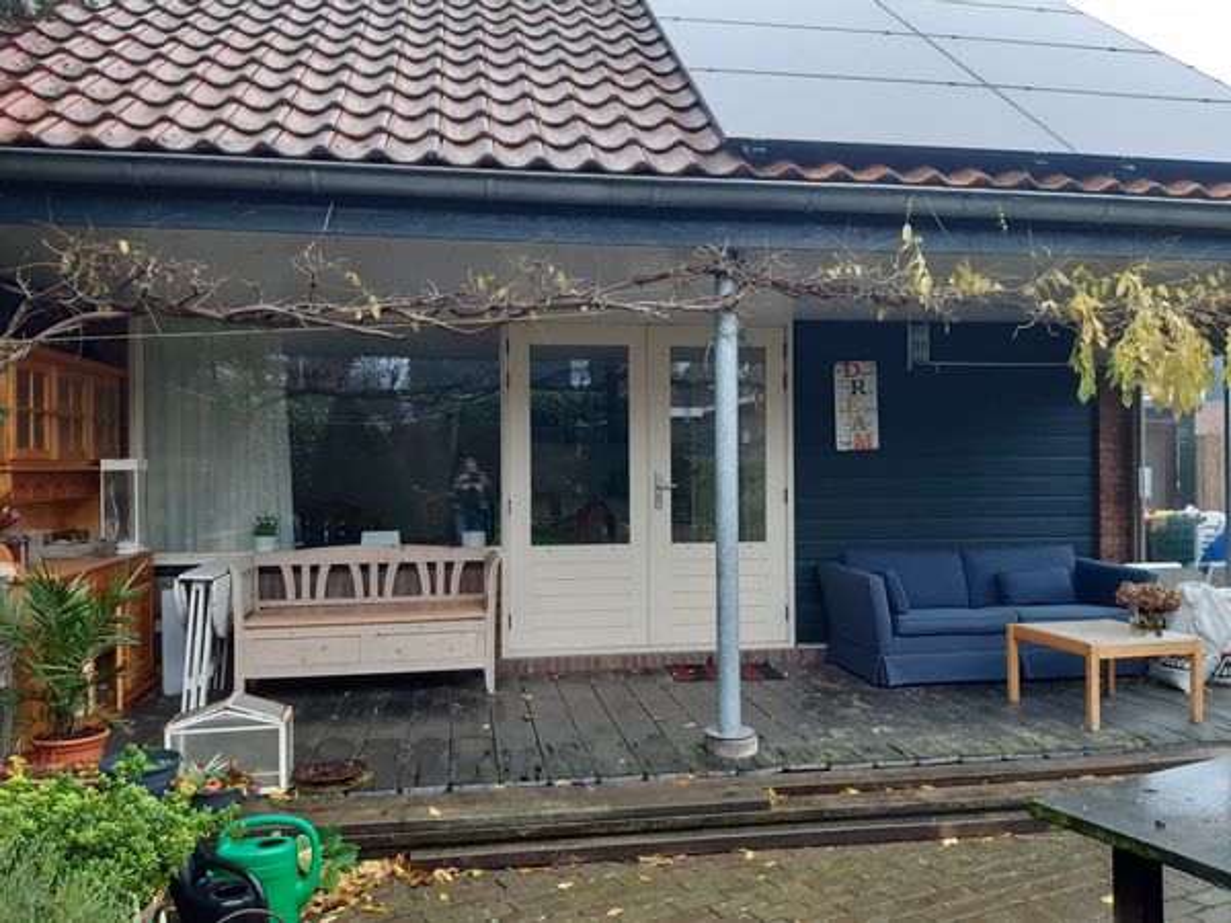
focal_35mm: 26
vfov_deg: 53.1
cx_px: 616
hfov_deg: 67.3
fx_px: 925
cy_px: 462
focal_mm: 3.92
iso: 125
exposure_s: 1/100
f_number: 1.7
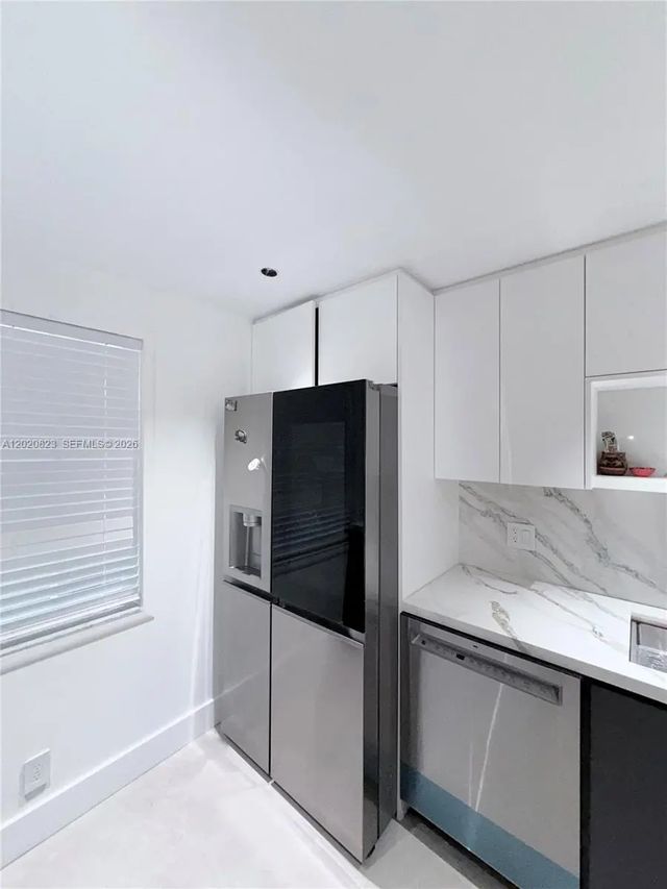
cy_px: 444
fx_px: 360
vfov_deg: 102.1
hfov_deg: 85.7
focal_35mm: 14
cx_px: 334
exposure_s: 1/119
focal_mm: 2.22
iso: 160
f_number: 2.2
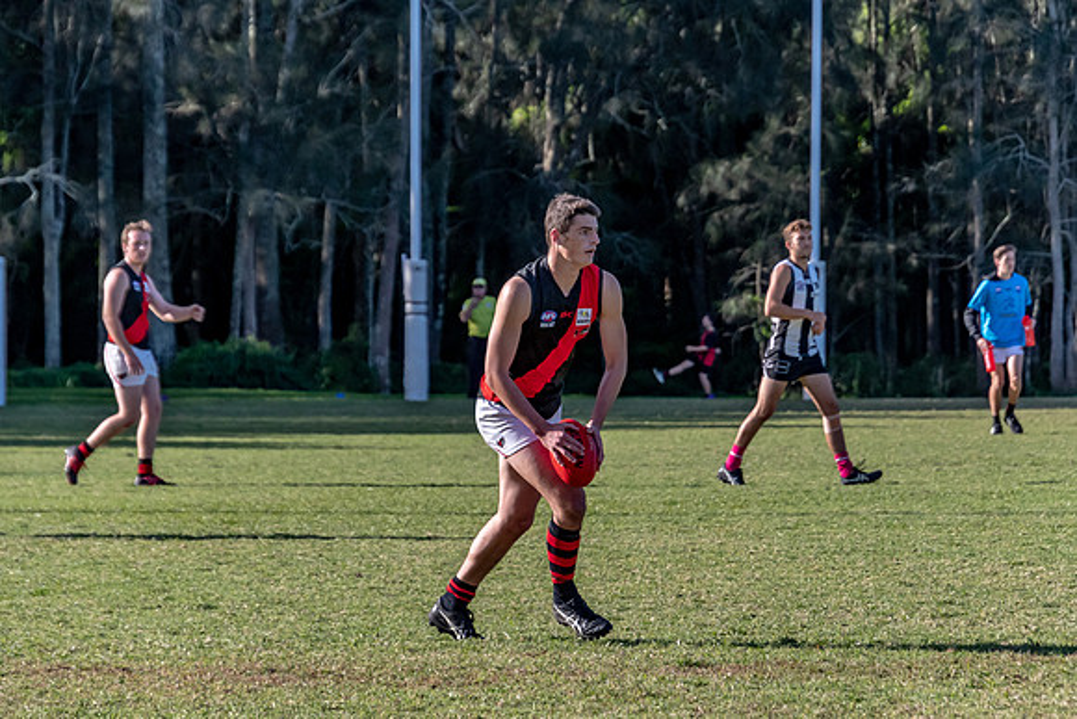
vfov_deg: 4.8
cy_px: 360
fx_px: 8625
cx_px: 538
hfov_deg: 7.1
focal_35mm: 288
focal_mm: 185
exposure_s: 1/2500
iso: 800
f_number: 6.3
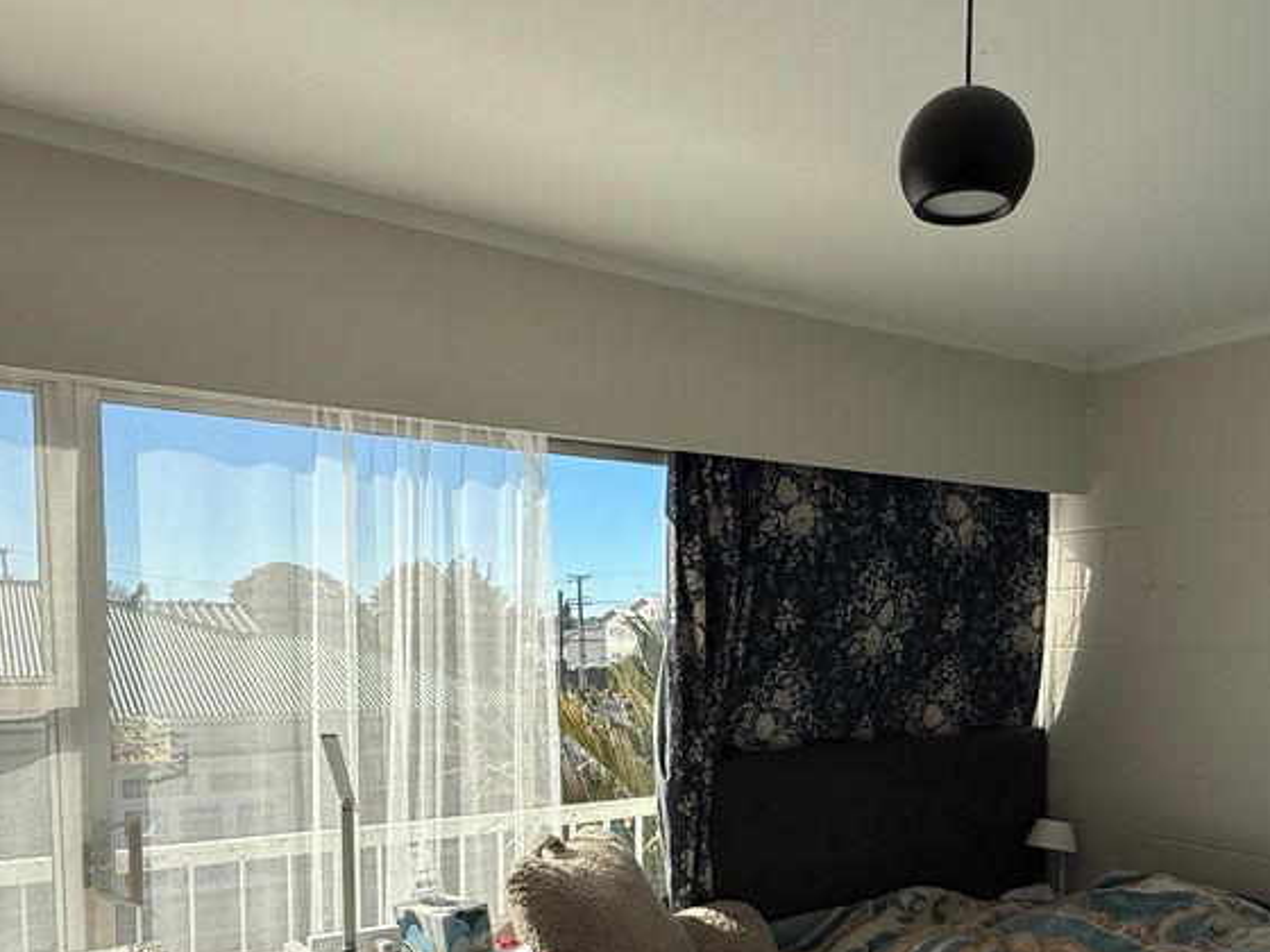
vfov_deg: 45.2
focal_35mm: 30
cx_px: 760
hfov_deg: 59.5
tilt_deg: -3.5
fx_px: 1101
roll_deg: -0.1
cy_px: 712
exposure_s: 1/1211
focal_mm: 2.22
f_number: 2.2
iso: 50
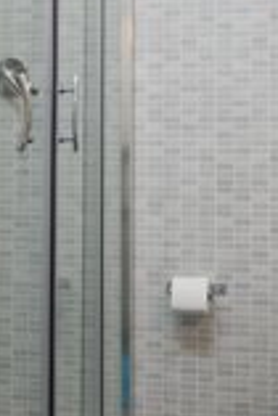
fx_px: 717
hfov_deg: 22.0
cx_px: 140
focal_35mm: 62
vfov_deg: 31.5
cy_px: 85
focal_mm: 13.75
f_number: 7.1
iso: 100
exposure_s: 1/3.33
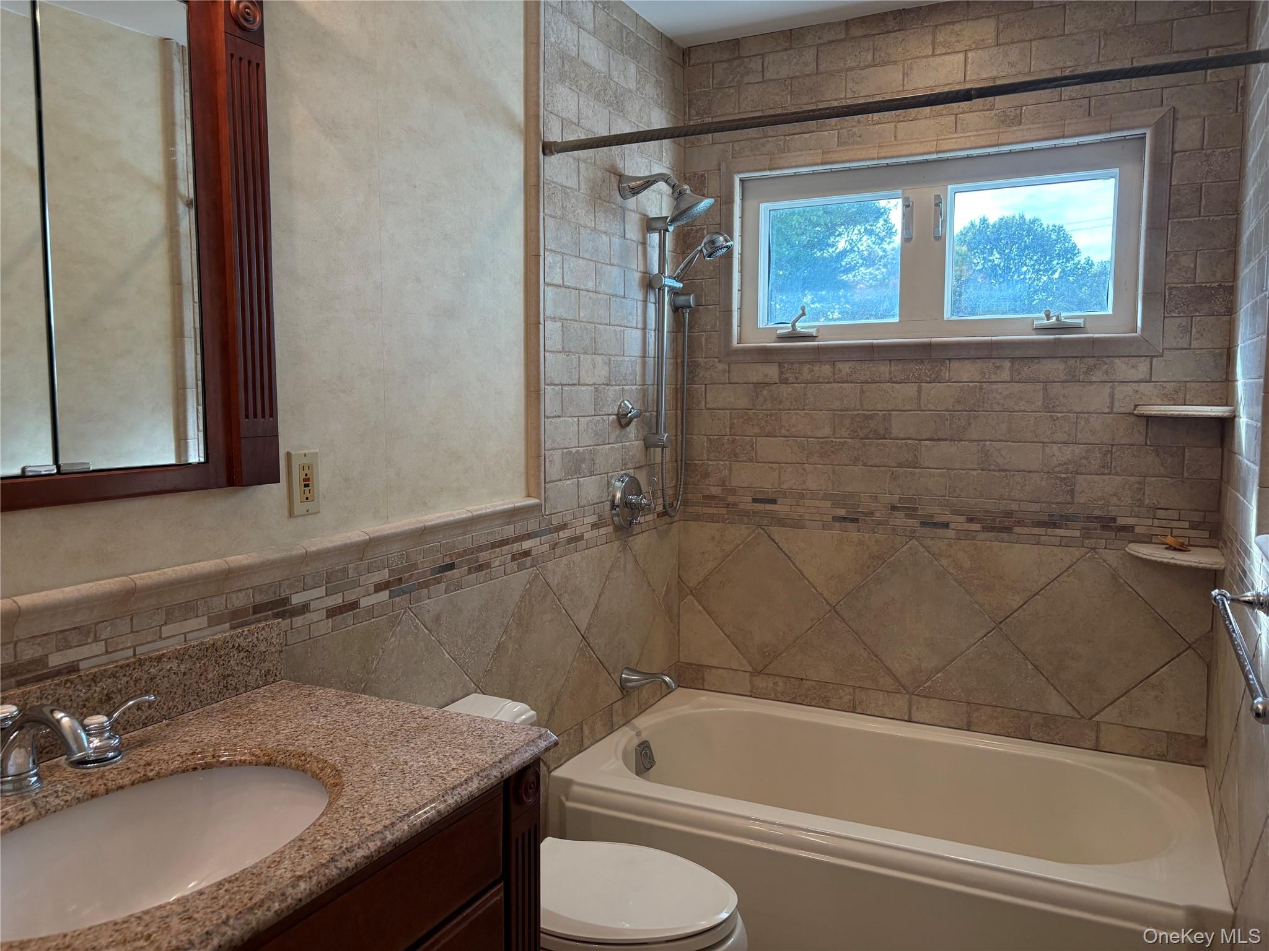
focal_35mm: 26
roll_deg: -0.1
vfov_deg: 53.1
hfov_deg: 67.3
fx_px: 953
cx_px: 634
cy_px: 476
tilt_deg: -5.0
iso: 160
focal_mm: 5.96
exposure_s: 1/120
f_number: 1.6
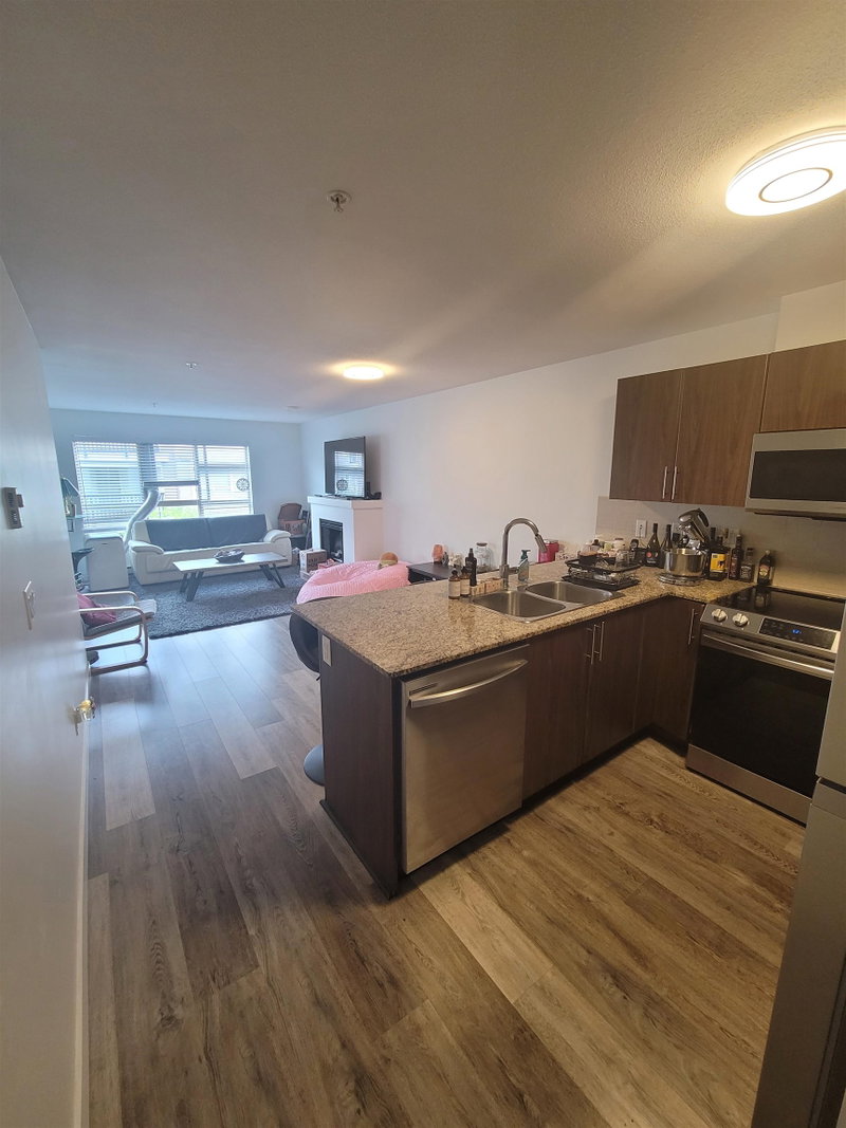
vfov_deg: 106.2
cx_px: 423
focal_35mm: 13
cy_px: 564
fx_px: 424
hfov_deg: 89.9
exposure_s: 1/60
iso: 200
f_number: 2.2
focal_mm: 2.2
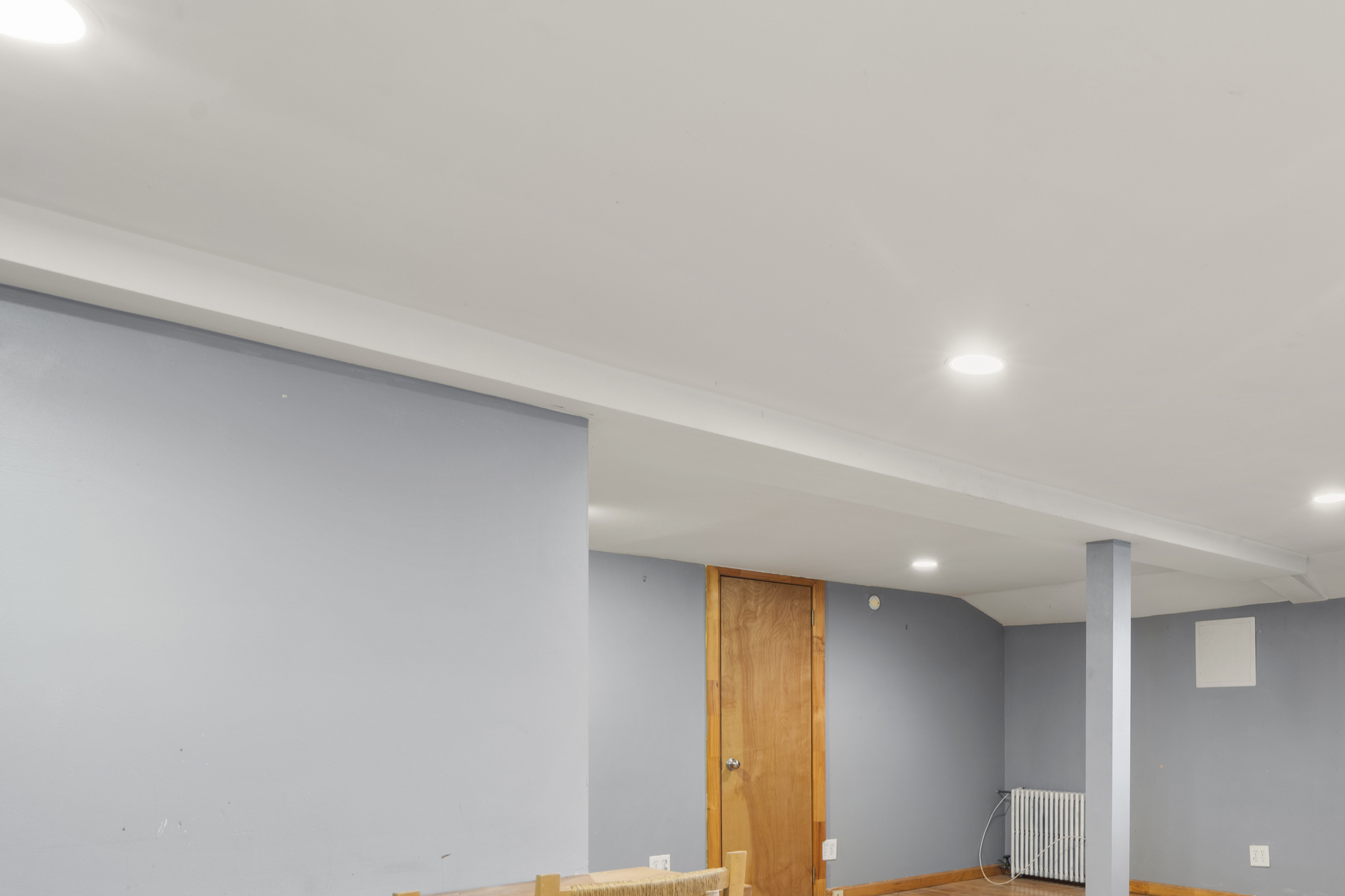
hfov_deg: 65.3
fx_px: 971
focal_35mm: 26
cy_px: 721
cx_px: 1006
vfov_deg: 46.8
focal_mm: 16
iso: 200
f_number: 9
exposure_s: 6
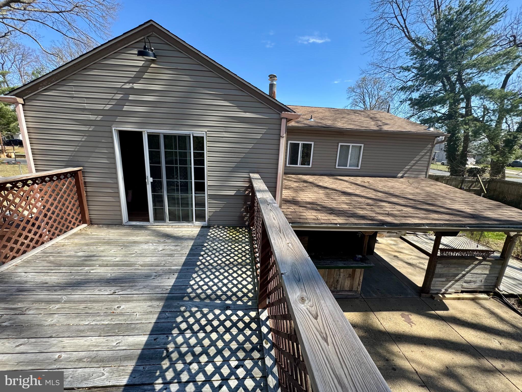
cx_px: 261
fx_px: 211
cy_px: 196
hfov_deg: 102.1
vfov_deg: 85.7
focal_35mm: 14
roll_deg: -2.9
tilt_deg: -13.9
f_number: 2.2
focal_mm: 2.22
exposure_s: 1/591
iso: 40
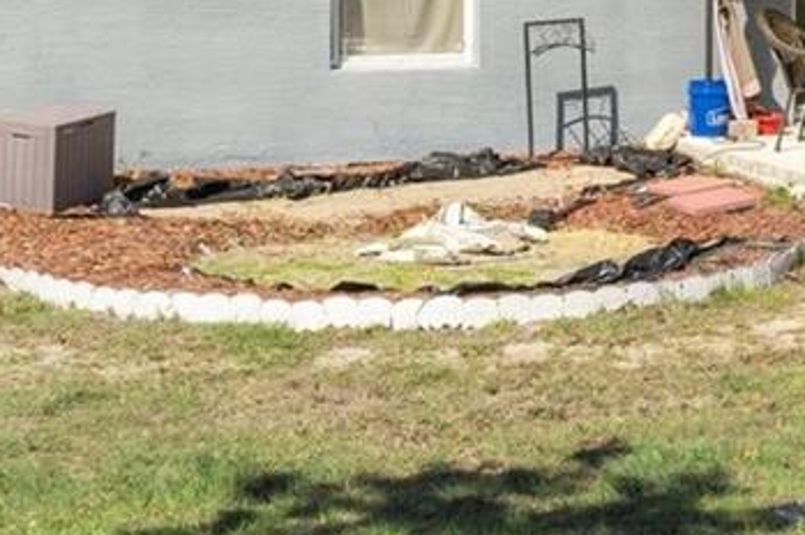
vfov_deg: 12.8
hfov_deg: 18.1
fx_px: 2308
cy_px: -159
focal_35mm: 103
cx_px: 1123
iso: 320
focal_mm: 15
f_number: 8
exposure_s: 1/500
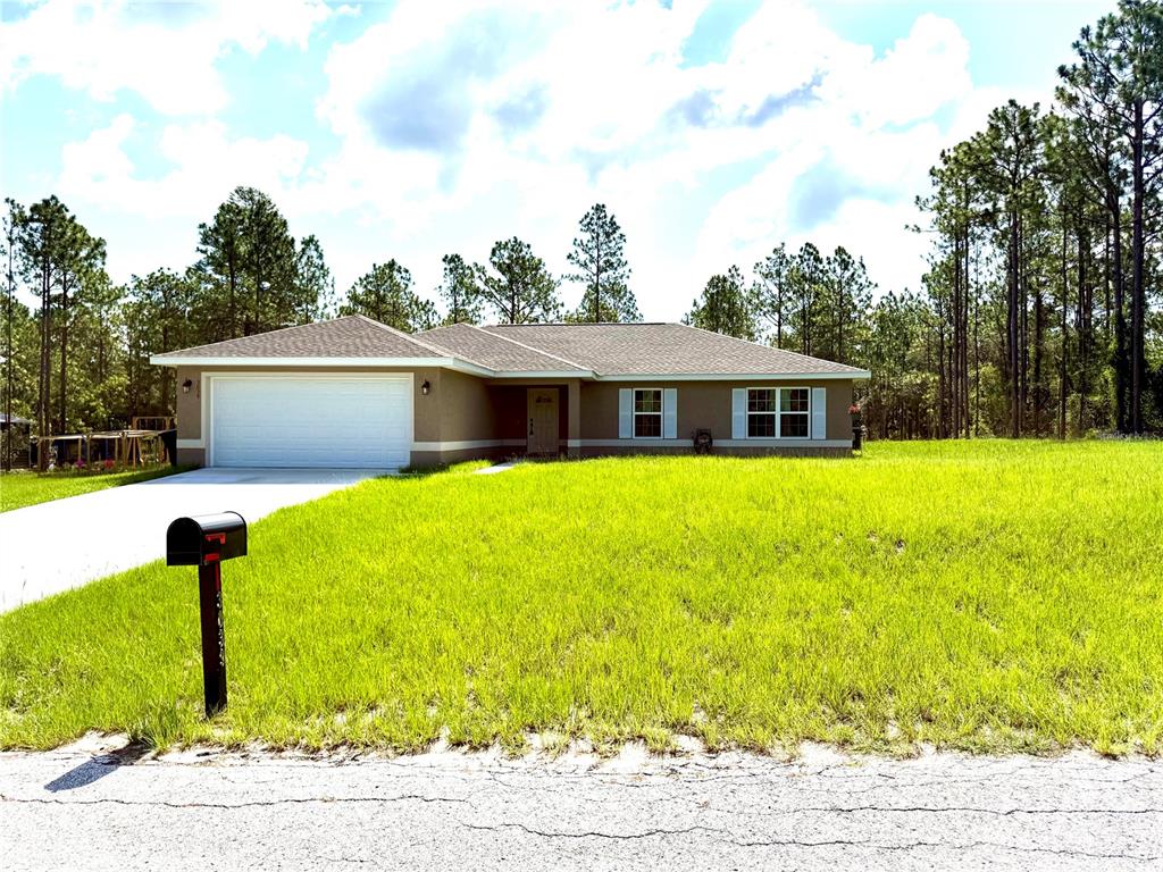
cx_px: 582
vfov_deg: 56.8
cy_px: 436
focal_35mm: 24
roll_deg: -0.5
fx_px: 806
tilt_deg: -0.2
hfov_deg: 71.6
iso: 100
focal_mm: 6.76
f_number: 1.78
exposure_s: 1/9091
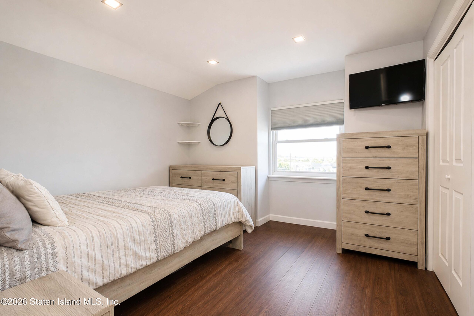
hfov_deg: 100.4
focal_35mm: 15
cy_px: 158
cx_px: 237
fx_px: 197
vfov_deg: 77.3
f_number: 8
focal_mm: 10
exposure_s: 1/60
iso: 1000
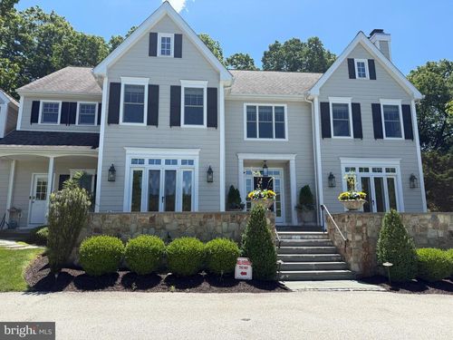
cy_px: 170
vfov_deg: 56.8
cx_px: 226
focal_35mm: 24
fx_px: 314
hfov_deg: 71.6
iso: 80
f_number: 1.78
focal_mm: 6.76
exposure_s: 1/2907
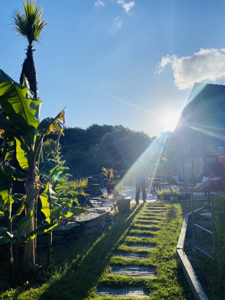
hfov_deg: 53.1
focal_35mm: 26
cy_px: 150
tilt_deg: +6.4
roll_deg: +1.8
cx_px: 112
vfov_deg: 67.3
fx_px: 225
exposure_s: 1/4444
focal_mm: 4.25
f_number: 1.8
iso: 32
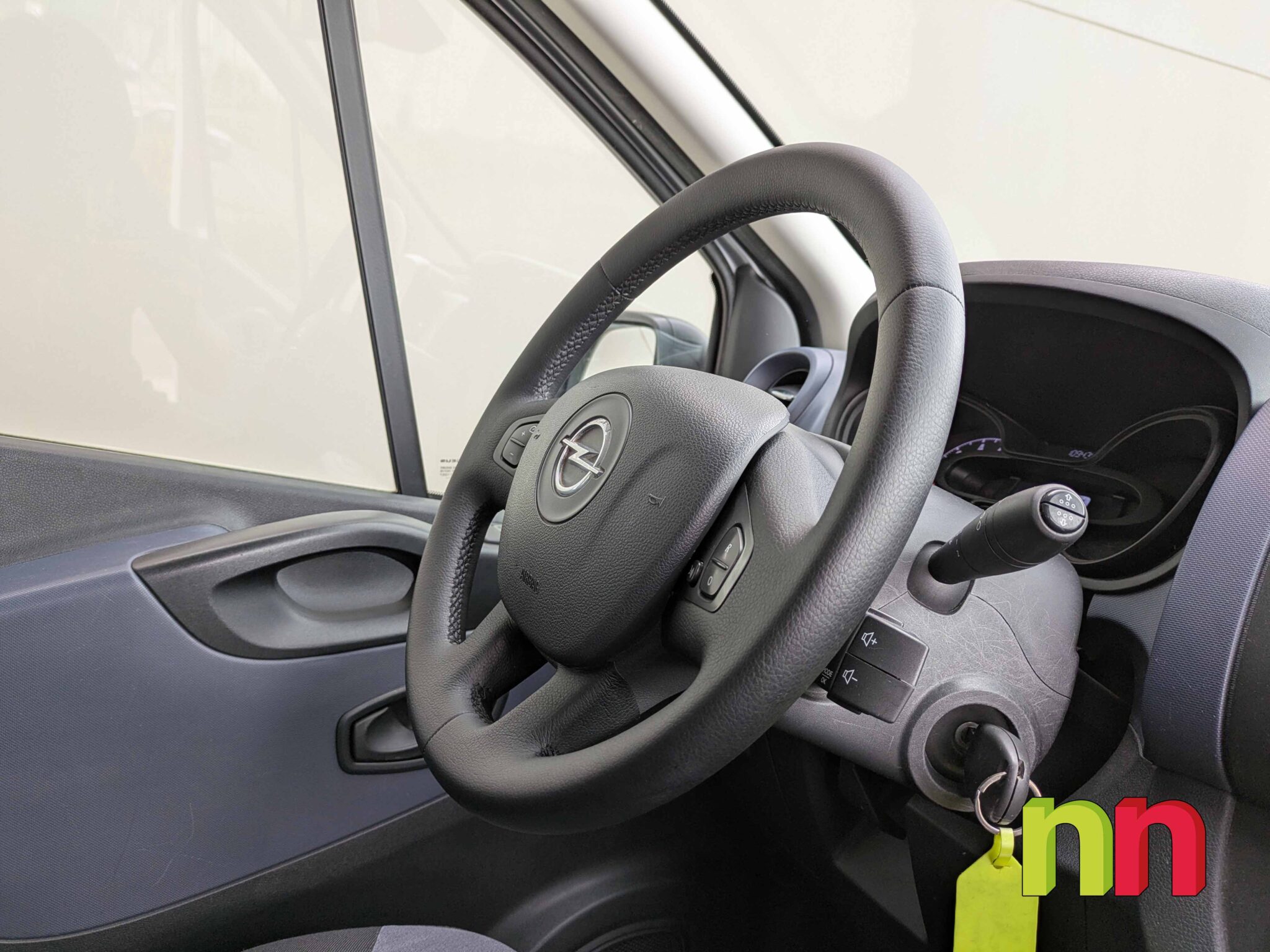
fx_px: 881
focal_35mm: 24
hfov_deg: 71.6
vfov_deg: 56.8
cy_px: 476
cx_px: 635
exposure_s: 1/3200
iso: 80
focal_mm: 6.86
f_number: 1.8
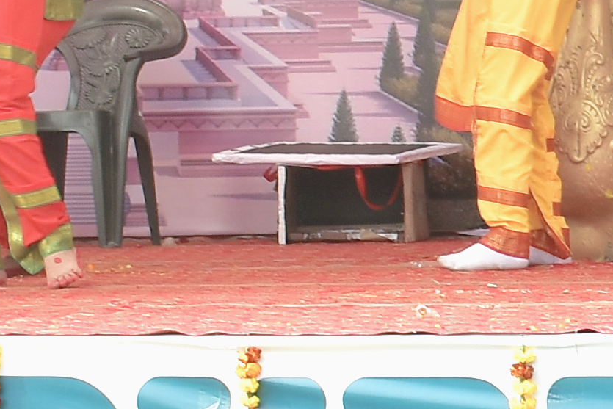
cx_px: 1169
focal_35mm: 345
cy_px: -2
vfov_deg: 4.0
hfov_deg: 5.8
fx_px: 5875
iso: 160
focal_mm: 32
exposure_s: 1/125
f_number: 6.3
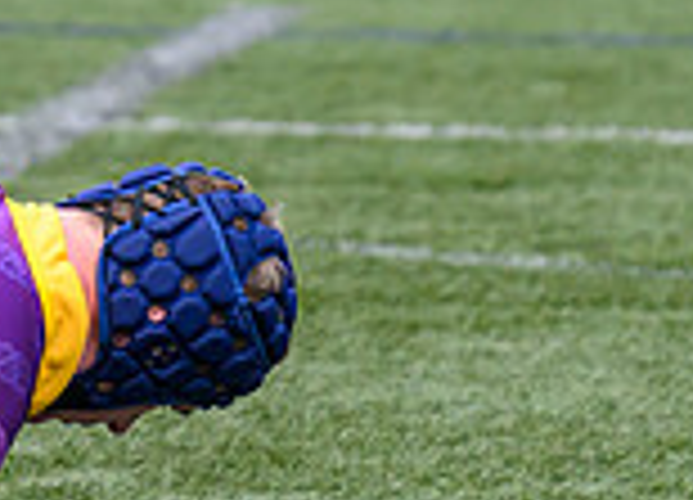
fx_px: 17669
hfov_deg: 2.2
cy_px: 332
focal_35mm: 895
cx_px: -426
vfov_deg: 1.6
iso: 1000
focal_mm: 175
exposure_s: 1/1600
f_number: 4
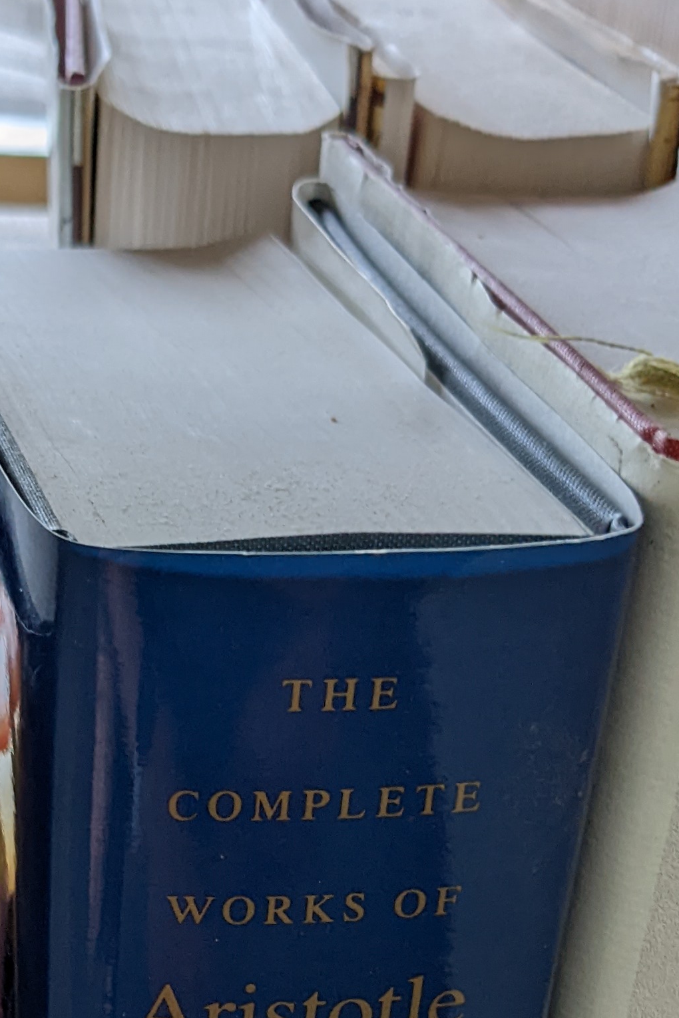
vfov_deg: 26.2
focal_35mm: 74
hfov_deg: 18.1
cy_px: 964
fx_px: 2093
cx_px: 56
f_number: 1.73
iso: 42
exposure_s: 1/60
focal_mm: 4.38
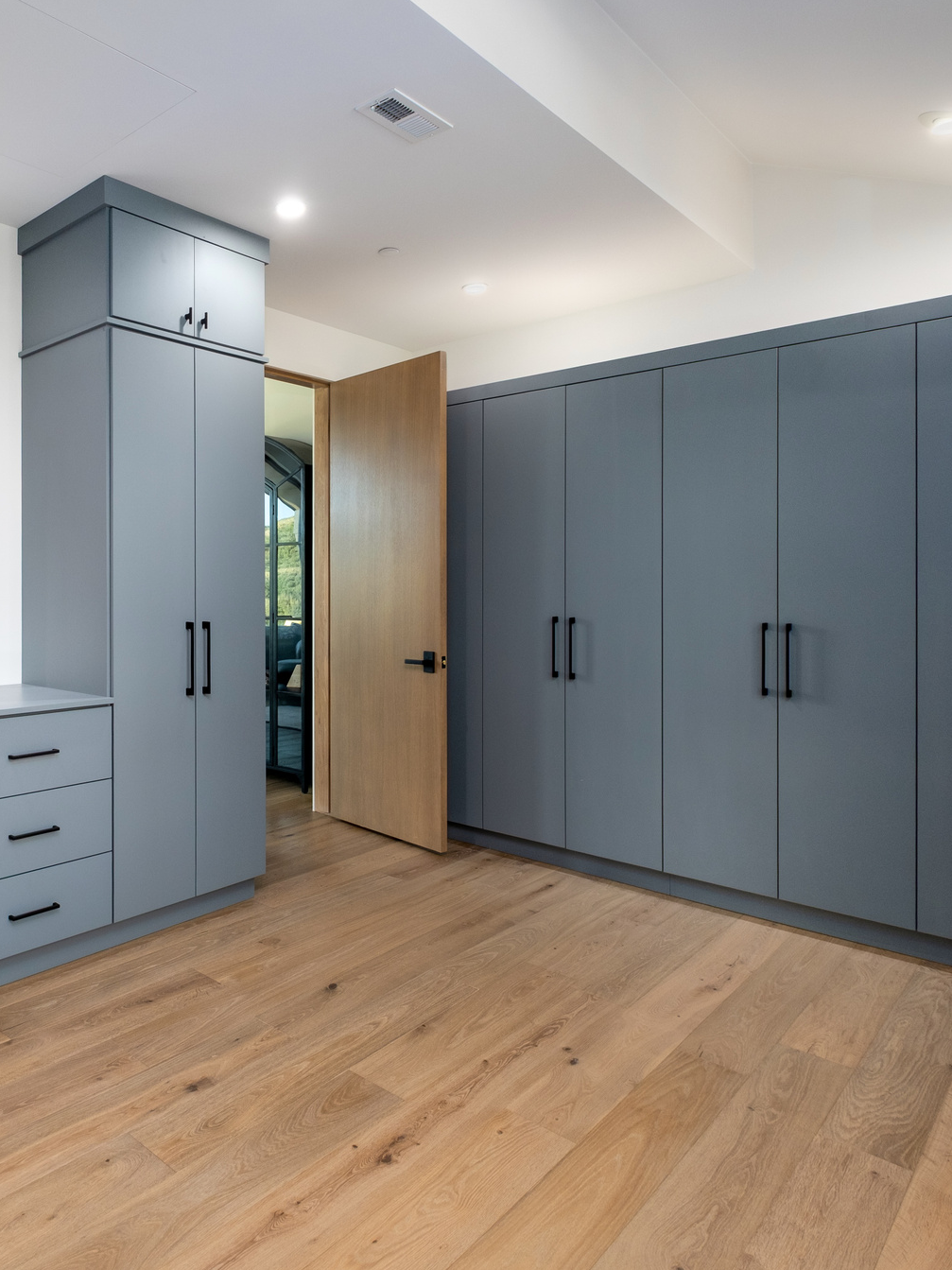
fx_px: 807
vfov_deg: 76.4
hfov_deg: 58.5
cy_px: 627
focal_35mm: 22
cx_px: 260
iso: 400
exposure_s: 1/25
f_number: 6.4
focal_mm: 10
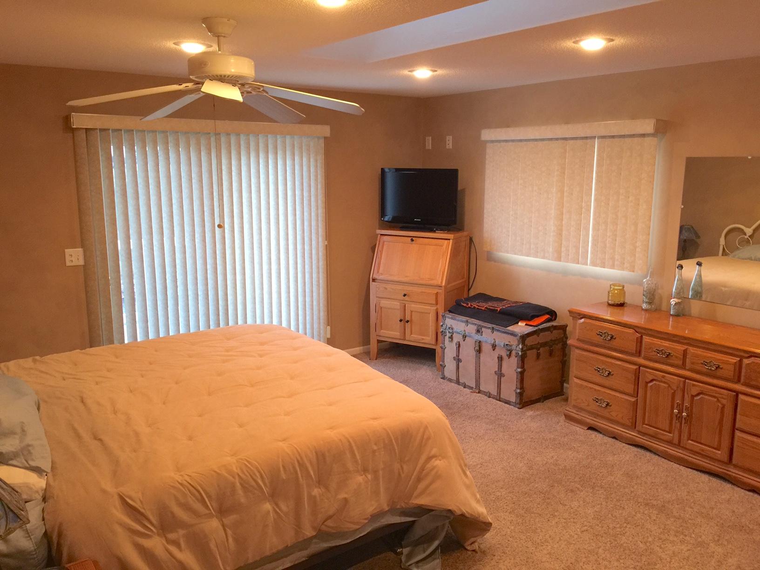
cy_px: 285
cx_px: 380
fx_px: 637
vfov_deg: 48.2
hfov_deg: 61.7
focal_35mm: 29
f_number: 2.2
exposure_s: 1/15
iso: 100
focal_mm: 4.15
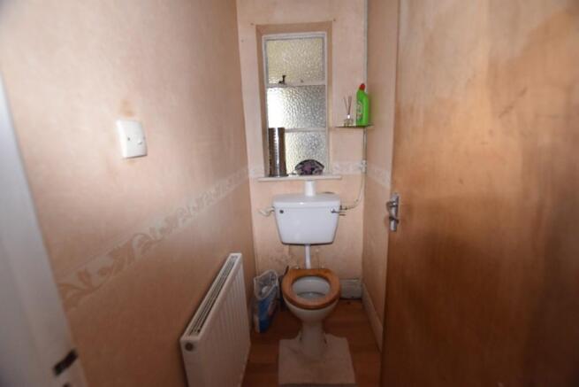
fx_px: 241
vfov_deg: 77.4
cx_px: 290
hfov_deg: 100.4
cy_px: 194
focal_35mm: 15
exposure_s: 1/60
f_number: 4
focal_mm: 10
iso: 1000
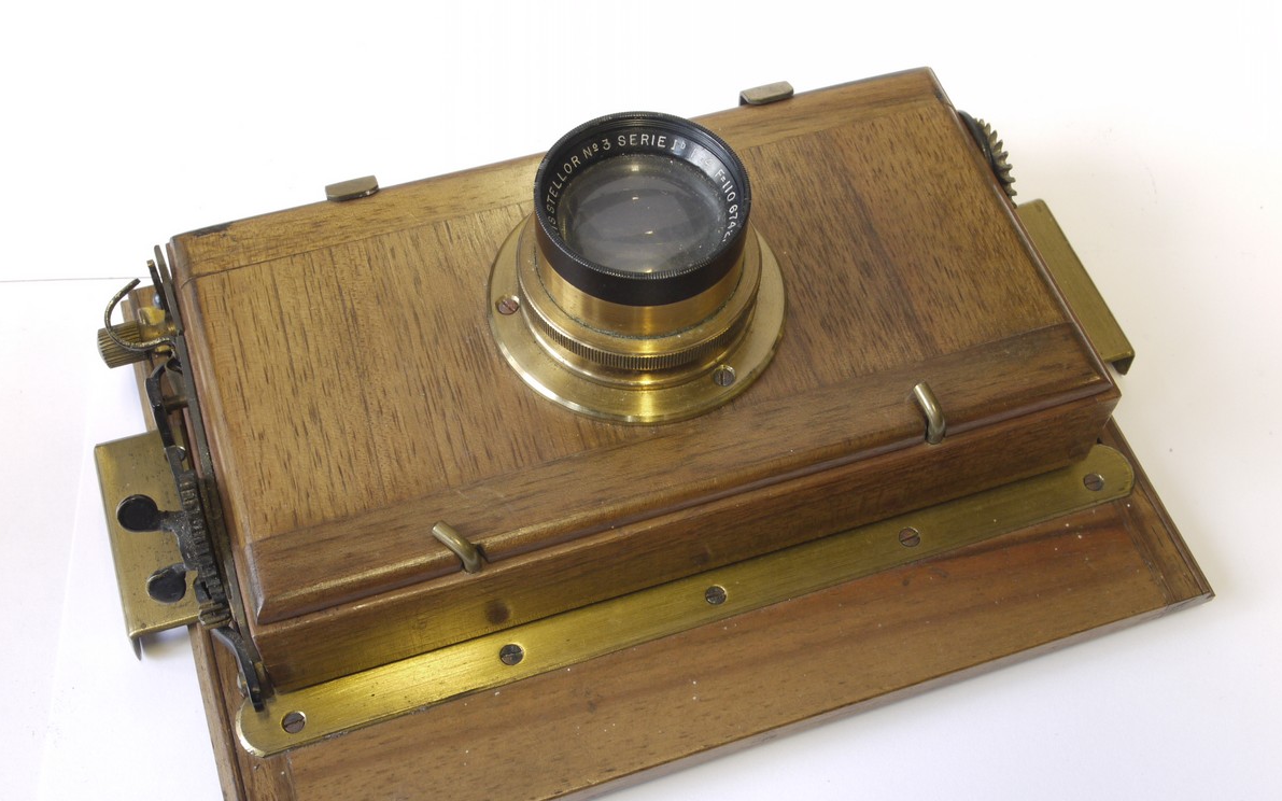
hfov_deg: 42.7
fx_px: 1642
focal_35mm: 47
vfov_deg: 27.4
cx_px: 640
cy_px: 441
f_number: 11
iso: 400
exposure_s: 1/8
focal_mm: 22
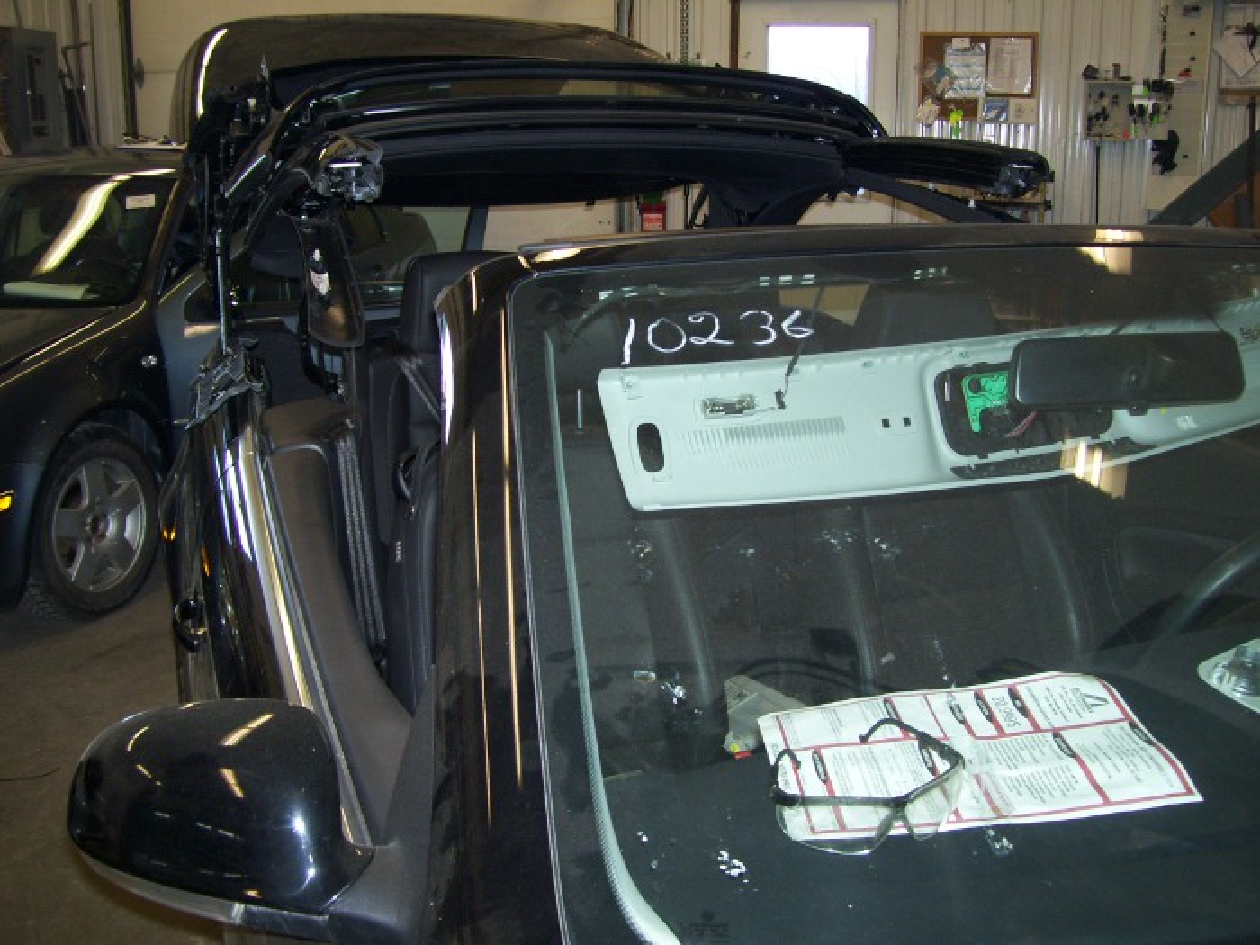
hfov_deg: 51.4
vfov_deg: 39.7
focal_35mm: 36
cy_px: 472
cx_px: 630
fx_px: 1310
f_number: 2.7
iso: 125
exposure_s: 1/60
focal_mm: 6
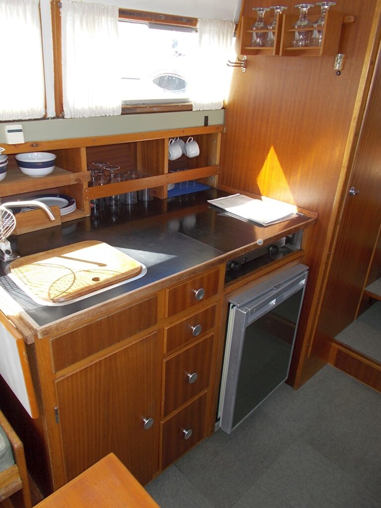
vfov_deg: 67.3
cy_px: 254
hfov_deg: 53.1
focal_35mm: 26
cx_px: 190
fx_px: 382
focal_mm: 4.6
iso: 80
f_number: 3.2
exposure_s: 1/100
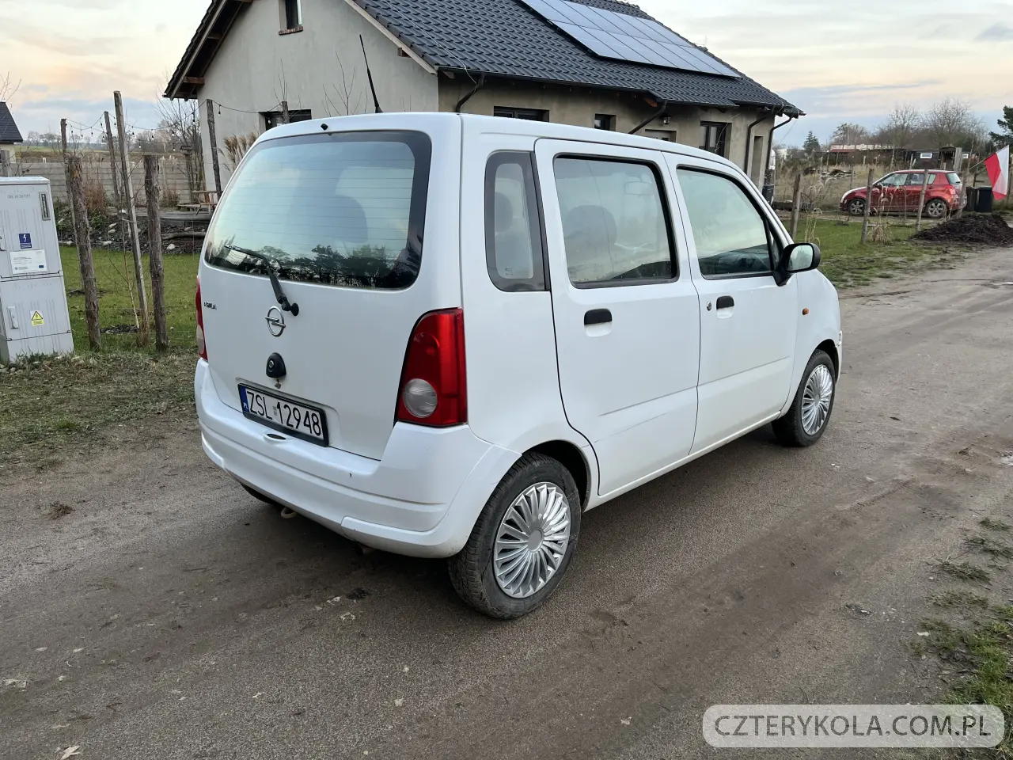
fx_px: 761
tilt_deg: -15.1
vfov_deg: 53.1
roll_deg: +0.1
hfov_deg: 67.3
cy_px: 380
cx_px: 506
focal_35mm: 26
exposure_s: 1/121
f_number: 1.6
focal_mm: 5.1
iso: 80
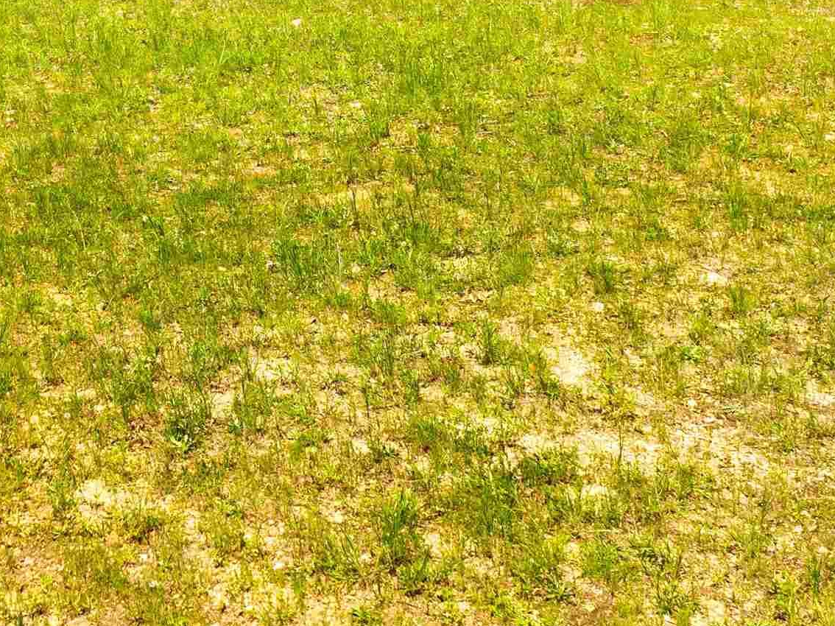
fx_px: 1568
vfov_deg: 21.8
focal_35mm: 65
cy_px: 15
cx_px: 135
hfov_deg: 29.0
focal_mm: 12.29
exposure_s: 1/120
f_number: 2.8
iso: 110
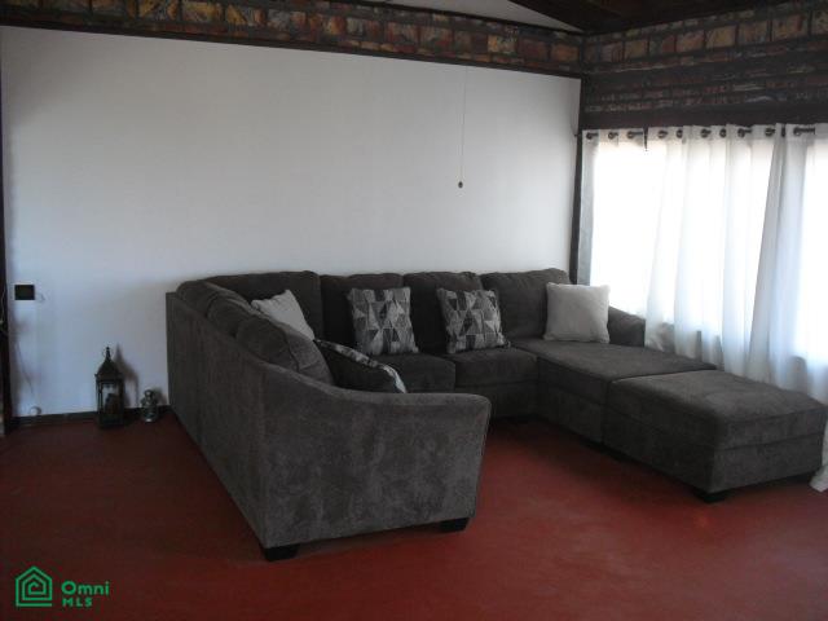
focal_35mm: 36
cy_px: 310
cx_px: 414
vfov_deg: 39.7
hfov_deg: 51.4
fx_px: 861
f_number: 3.1
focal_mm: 6.3
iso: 400
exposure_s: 1/100
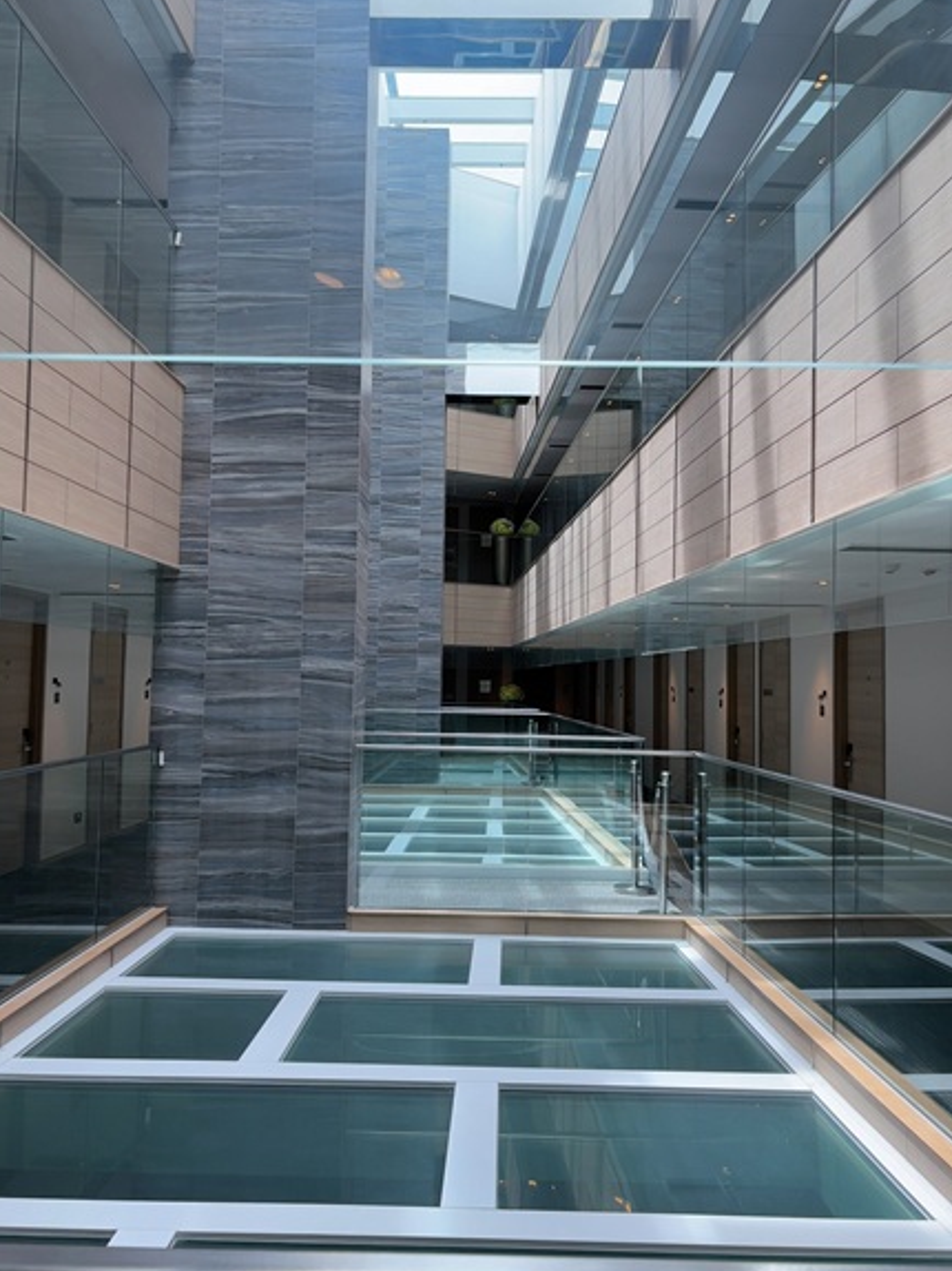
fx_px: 1064
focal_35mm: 29
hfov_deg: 48.2
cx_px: 494
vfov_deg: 61.7
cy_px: 613
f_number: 1.6
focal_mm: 5.96
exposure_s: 1/405
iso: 50
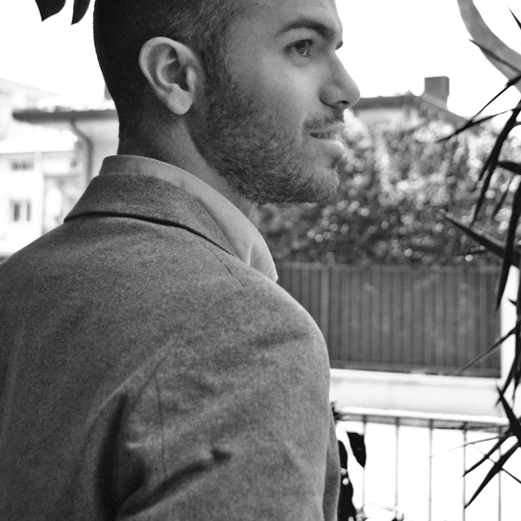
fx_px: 988
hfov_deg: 29.6
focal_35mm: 58
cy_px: 172
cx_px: 259
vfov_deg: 29.3
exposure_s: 1/30
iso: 900
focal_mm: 30
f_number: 4.2
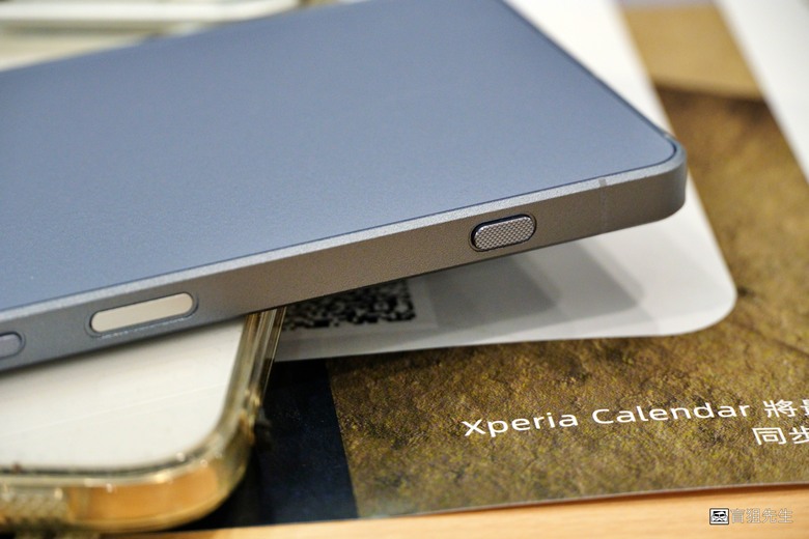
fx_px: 3269
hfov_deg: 14.1
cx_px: 404
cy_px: 270
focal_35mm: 146
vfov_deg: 9.4
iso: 2000
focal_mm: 97
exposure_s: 1/100
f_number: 5.6
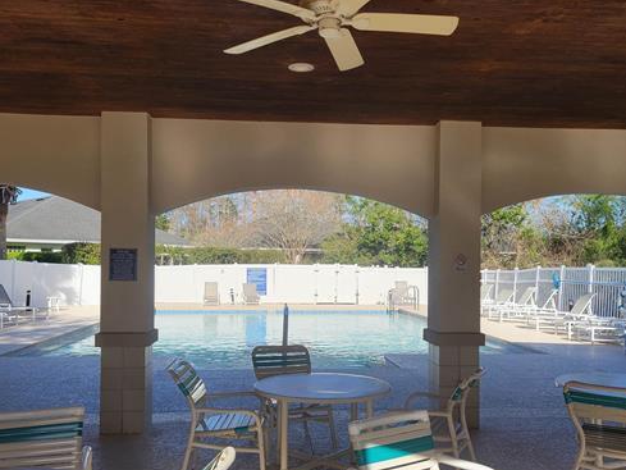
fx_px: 615
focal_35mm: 34
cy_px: 264
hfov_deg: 53.9
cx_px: 317
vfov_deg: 41.7
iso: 40
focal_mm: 5.4
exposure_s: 1/1571
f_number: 1.8
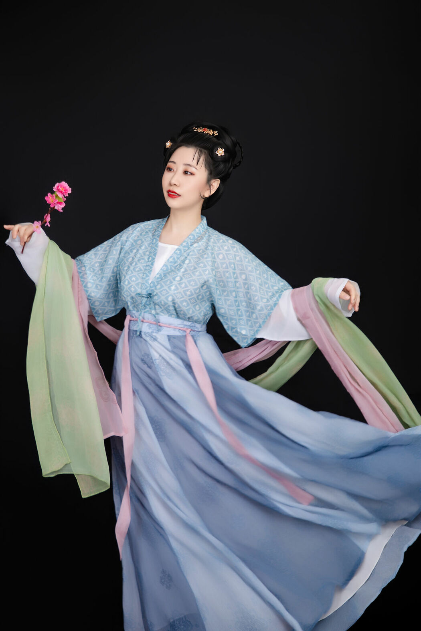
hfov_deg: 21.6
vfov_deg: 31.9
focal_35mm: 63
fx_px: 1105
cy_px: 316
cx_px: 210
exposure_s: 1/125
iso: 100
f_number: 4.5
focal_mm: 64
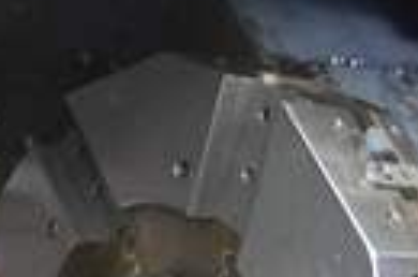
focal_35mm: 111
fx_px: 1286
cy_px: 372
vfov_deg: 11.9
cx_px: 135
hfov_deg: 18.4
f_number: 4
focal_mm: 24
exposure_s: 1/8
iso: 800
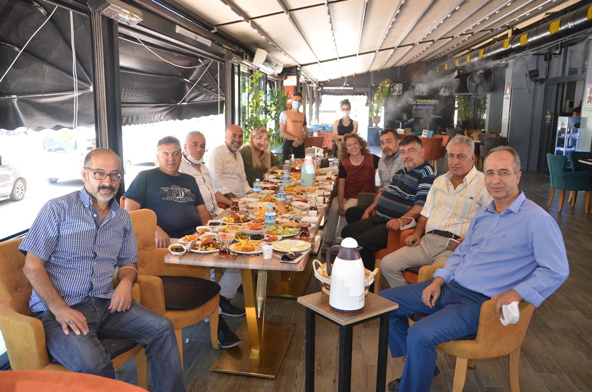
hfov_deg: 62.0
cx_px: 296
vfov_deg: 43.4
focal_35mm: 30
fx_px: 492
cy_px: 196
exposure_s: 1/100
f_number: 3.5
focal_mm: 20
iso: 400
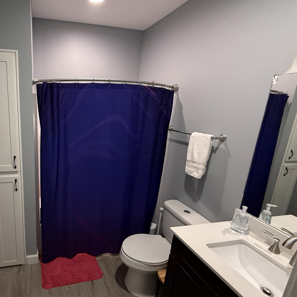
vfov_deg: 77.7
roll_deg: -1.7
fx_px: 184
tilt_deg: -12.5
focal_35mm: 19
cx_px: 76
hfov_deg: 72.6
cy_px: 148
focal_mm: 2.22
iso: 500
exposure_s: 1/60
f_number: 2.2
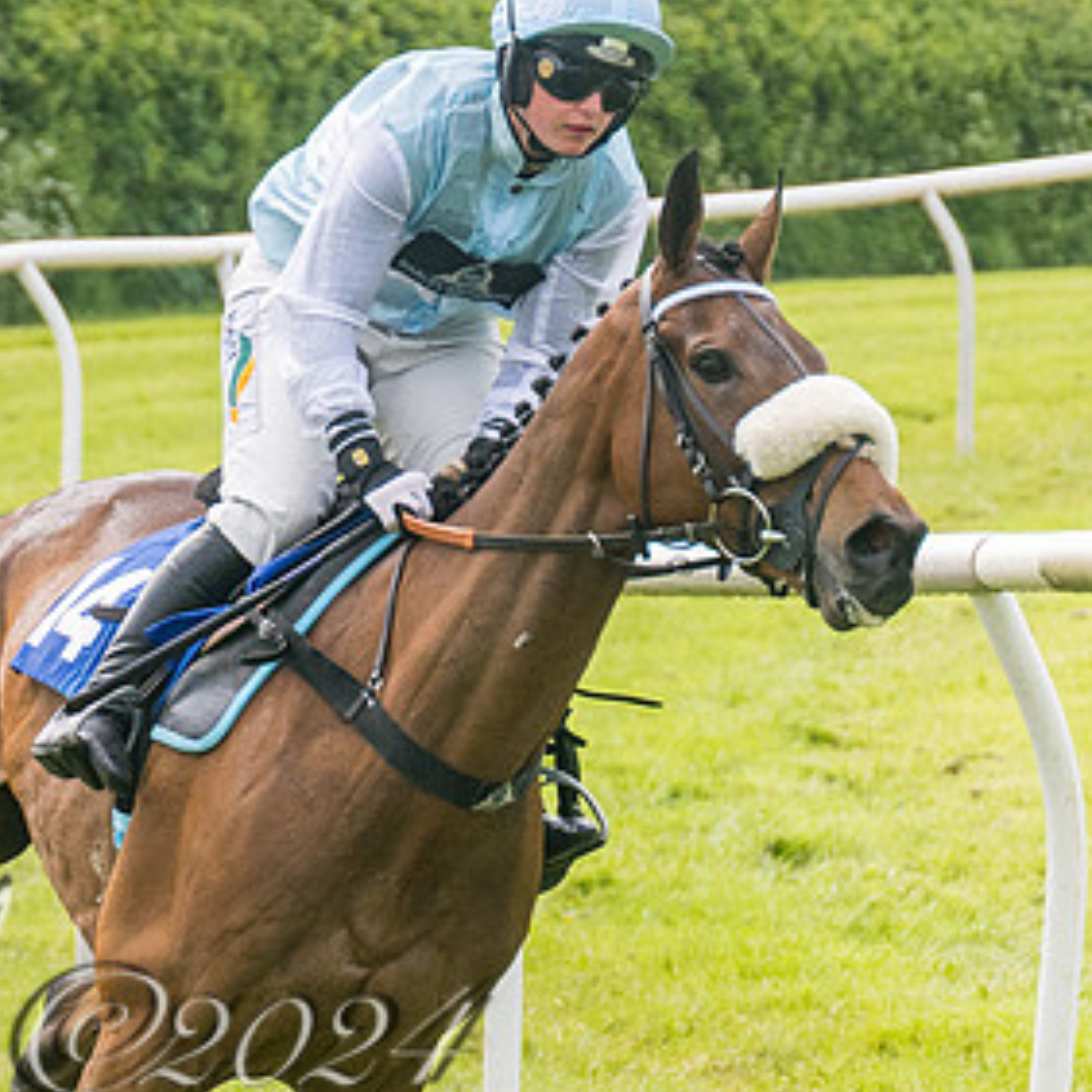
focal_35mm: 407
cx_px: -240
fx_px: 14526
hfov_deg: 4.3
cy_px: 597
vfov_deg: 4.3
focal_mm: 98
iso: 400
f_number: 4
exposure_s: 1/2500
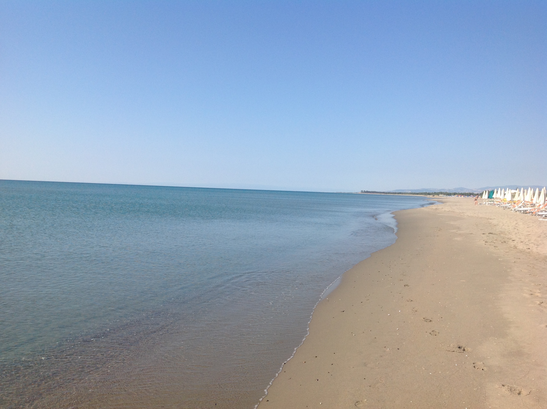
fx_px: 552
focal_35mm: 35
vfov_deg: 40.6
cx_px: 274
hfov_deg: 52.7
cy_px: 204
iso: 50
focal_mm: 4.28
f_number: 2.4
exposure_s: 1/2016
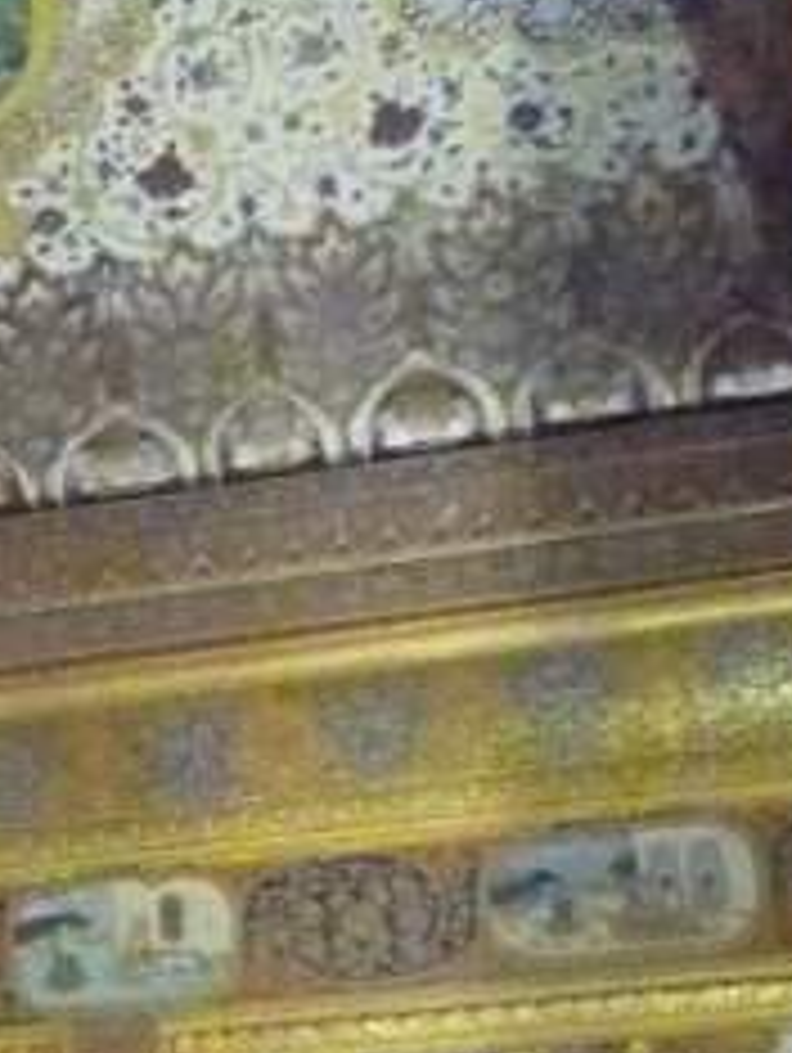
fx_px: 3898
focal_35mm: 128
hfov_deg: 10.6
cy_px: 832
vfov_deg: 15.3
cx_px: -788
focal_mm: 4.4
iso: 1600
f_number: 2.8
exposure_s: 1/15
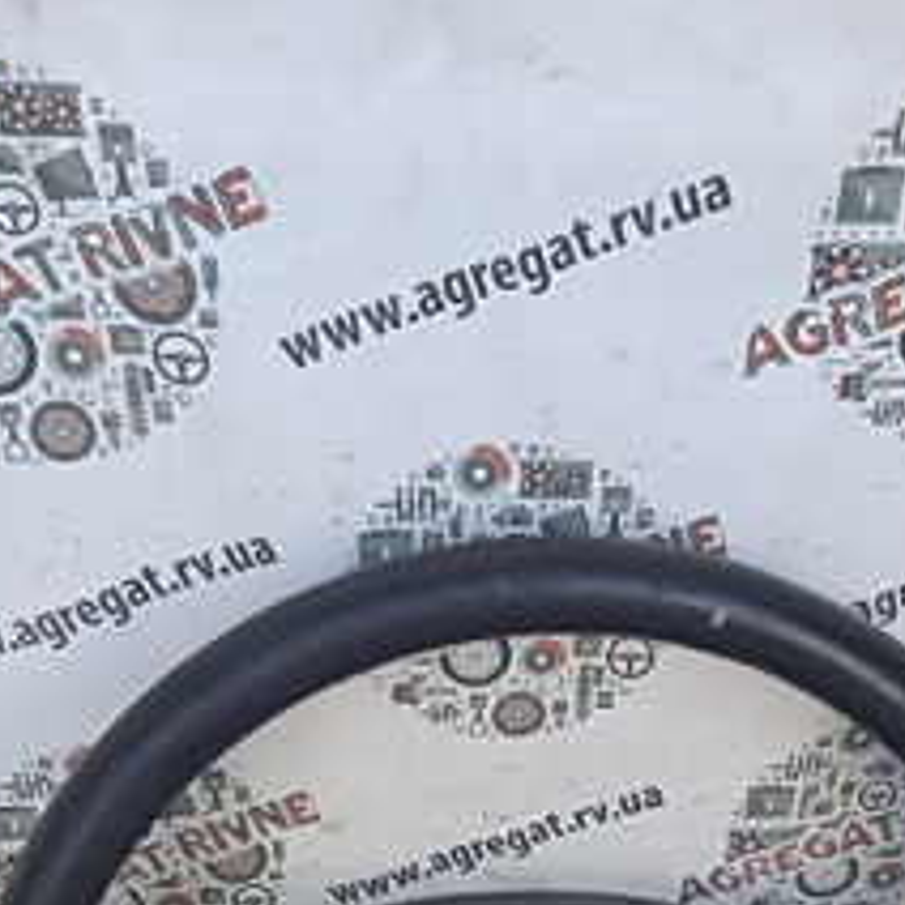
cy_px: 1016
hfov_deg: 30.5
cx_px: 506
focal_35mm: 56
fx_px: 1656
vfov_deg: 27.7
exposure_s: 1/100
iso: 198
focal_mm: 3.43
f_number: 2.2
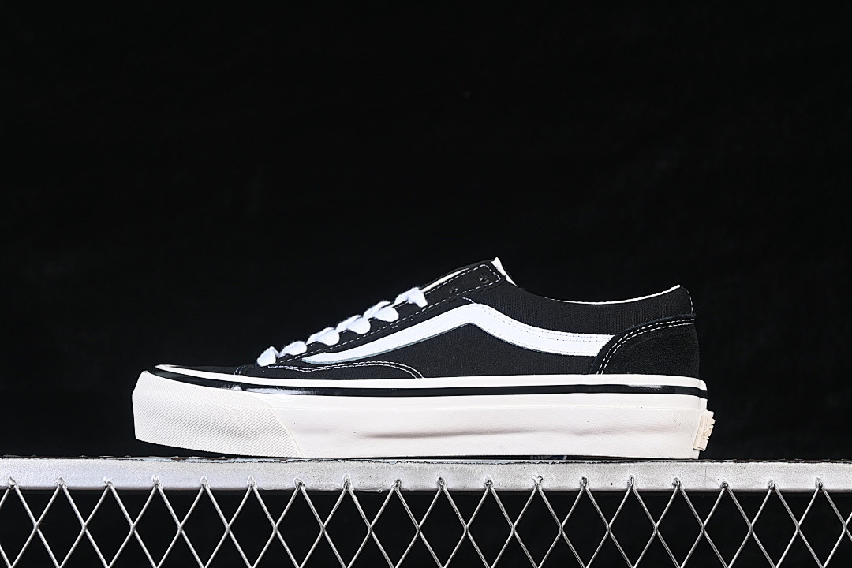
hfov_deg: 27.0
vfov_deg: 18.2
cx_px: 426
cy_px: 284
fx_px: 1775
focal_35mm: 75
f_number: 6.3
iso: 160
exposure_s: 1/60
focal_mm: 50
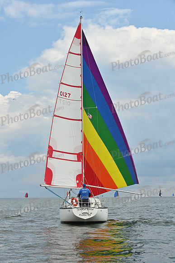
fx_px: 510
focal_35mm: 70
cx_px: 88
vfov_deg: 28.8
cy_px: 132
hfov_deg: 19.5
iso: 320
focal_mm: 70
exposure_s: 1/1250
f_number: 8
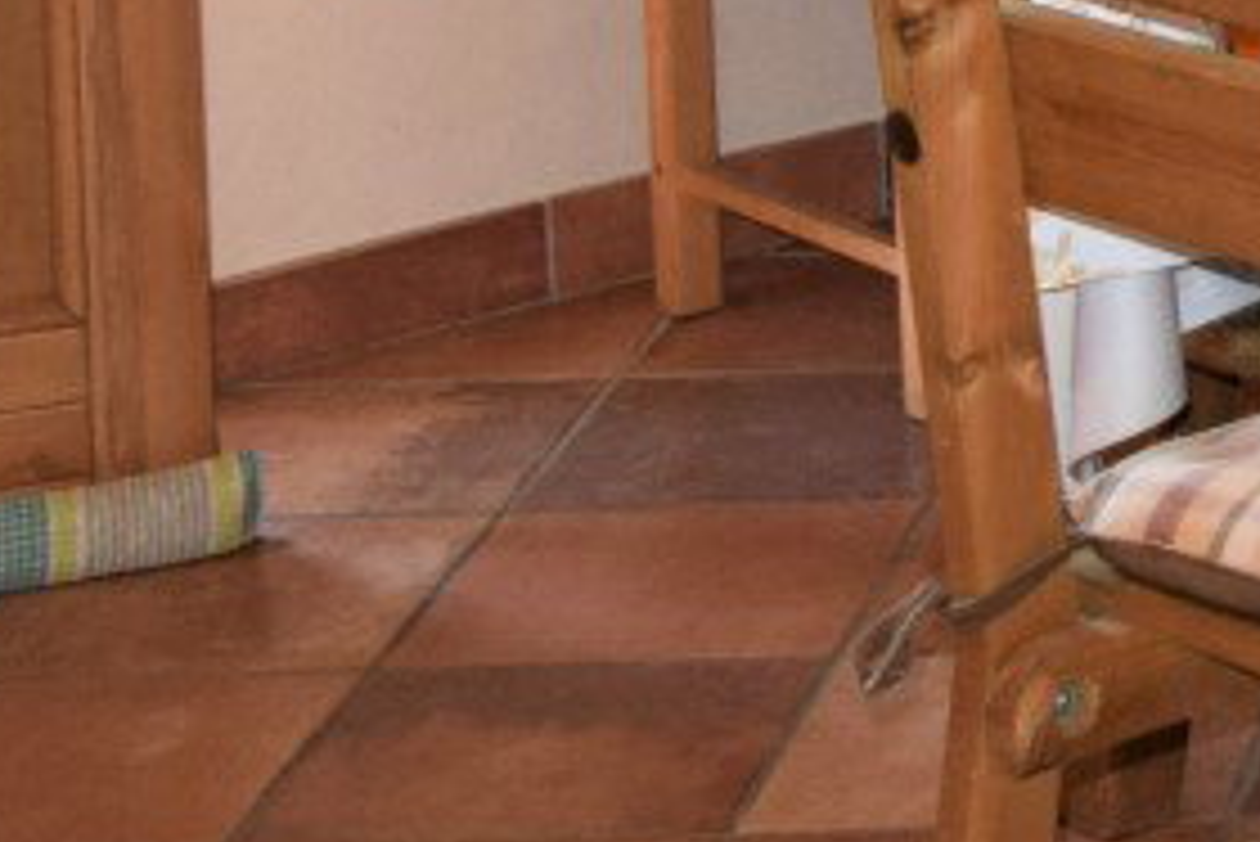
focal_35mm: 164
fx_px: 5743
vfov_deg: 7.9
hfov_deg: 11.2
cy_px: -1033
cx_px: 2606
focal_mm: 18
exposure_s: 1/60
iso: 640
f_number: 3.5
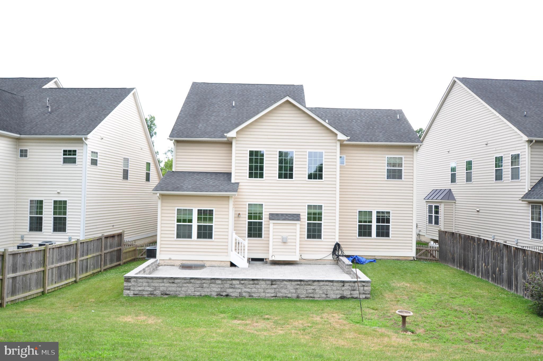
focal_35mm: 30
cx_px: 272
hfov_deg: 62.0
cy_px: 180
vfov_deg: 43.5
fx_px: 452
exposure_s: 1/160
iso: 200
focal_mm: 20
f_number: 3.5
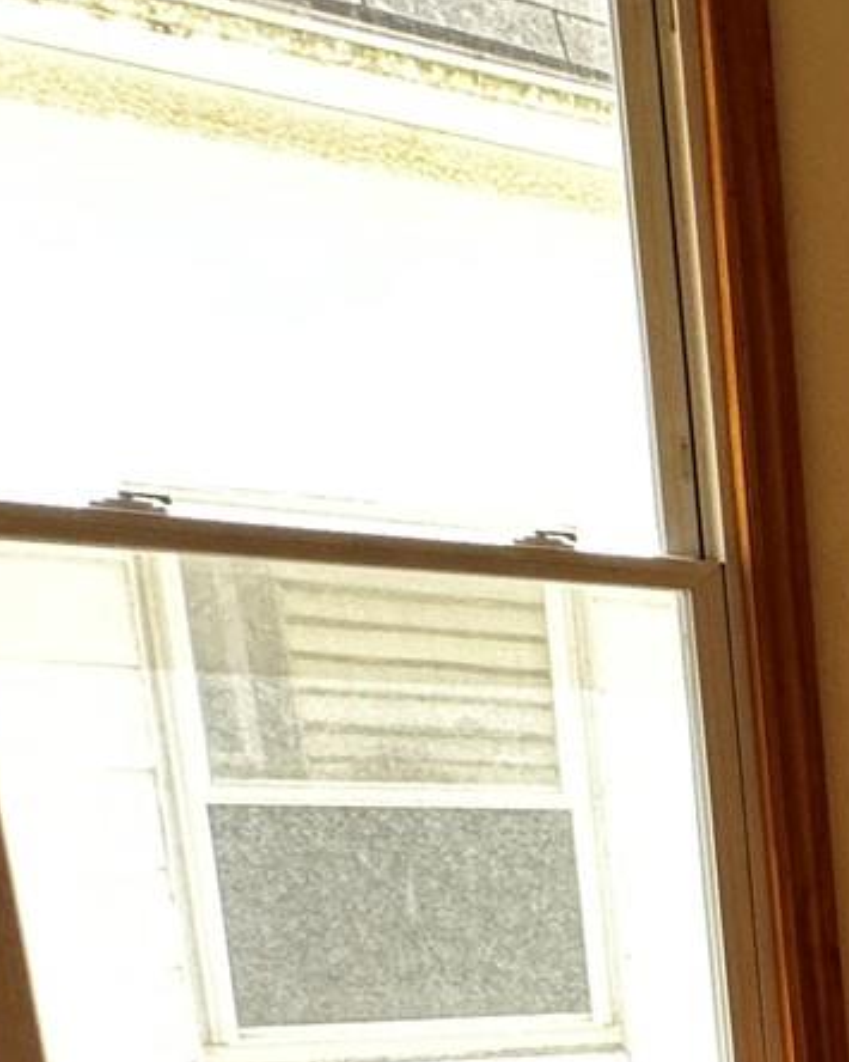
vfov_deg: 27.4
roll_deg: -5.3
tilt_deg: -12.8
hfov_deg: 13.6
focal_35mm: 63
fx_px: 1979
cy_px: 1177
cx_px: 2219
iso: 80
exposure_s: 1/99
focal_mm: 2.22
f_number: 2.2
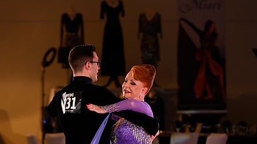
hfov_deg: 6.8
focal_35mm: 316
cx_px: 128
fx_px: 2152
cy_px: 169
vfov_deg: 3.8
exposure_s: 1/200
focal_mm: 200
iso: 2000
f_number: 5
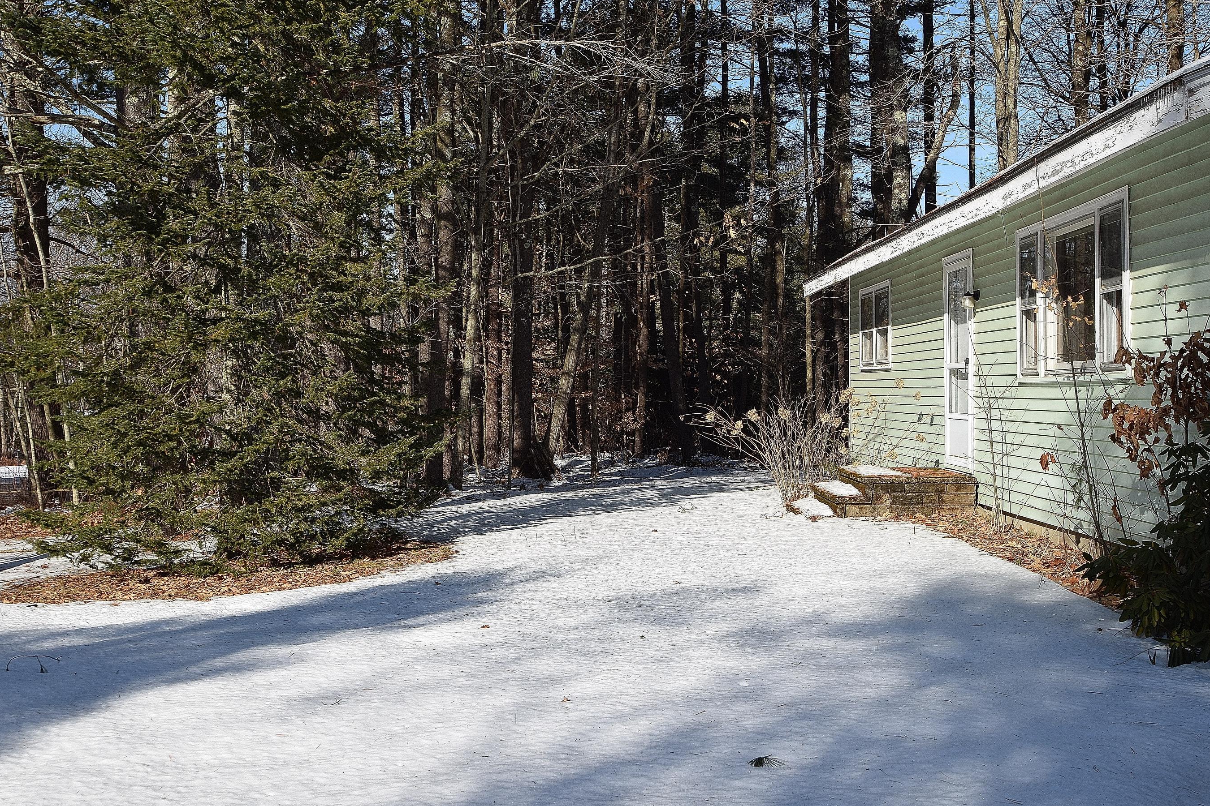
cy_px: 360
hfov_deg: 48.5
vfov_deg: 33.4
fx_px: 1344
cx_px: 598
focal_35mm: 40
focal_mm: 24
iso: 100
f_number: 9
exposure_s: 1/200
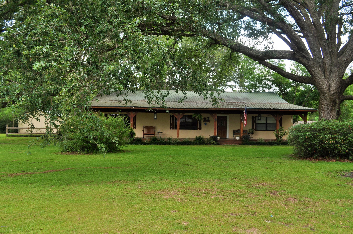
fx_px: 353
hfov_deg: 53.2
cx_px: 176
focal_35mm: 36
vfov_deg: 36.8
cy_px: 117
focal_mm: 24
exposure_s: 1/200
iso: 200
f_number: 6.3
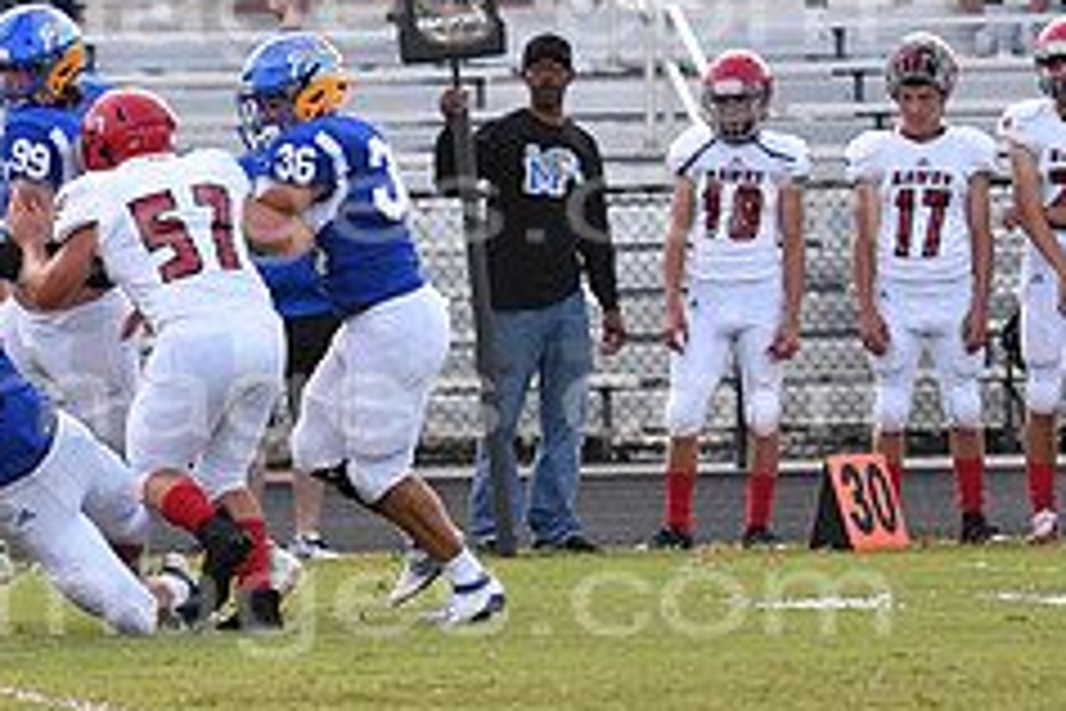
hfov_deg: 4.0
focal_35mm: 513
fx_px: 15189
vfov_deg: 2.7
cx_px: -126
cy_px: 308
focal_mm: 140
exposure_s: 1/1600
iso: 1600
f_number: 3.2
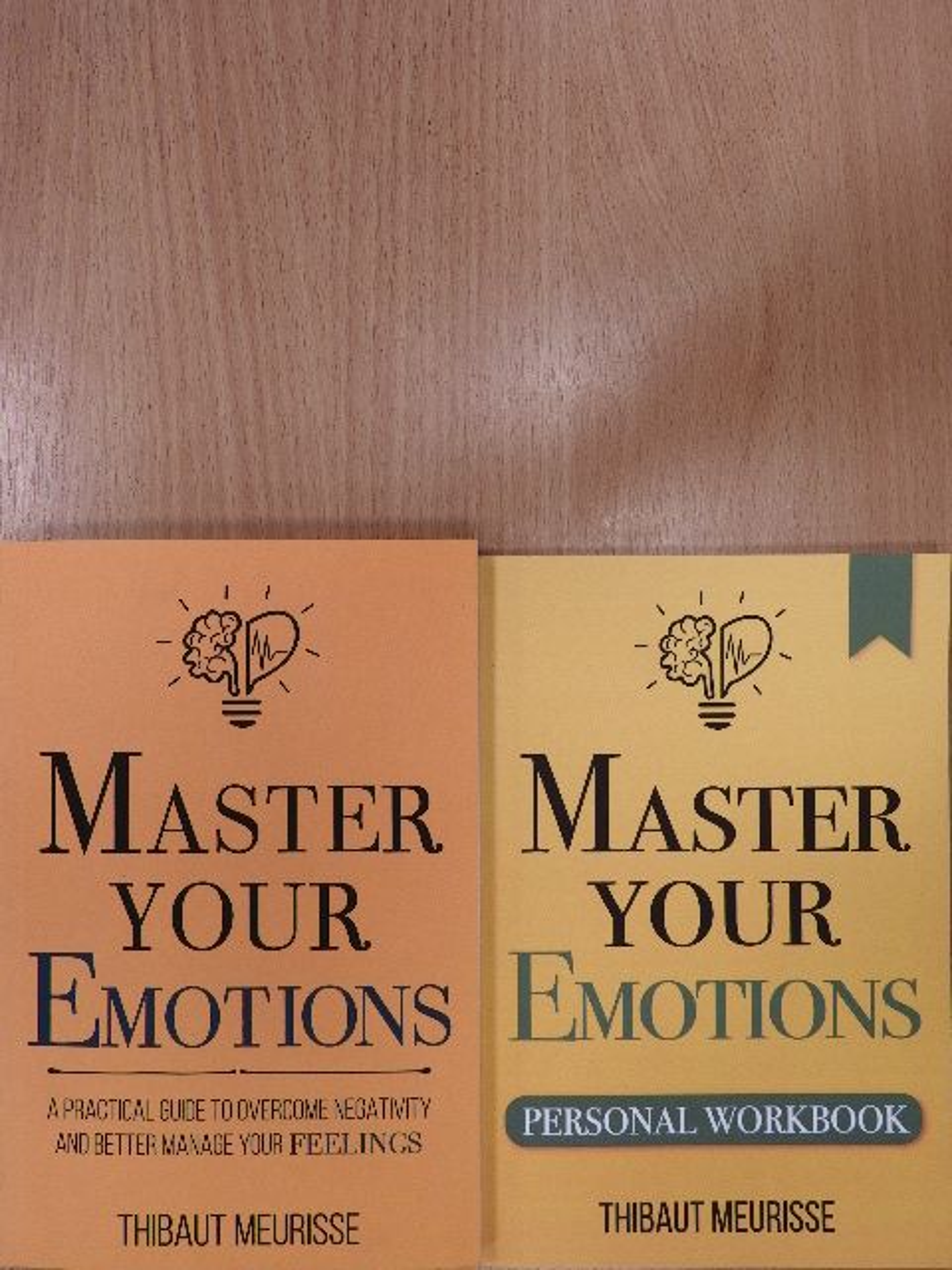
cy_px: 635
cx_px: 476
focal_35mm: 33
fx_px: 1210
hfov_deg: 42.9
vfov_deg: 55.4
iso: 100
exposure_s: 1/30
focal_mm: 5.9
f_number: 3.6
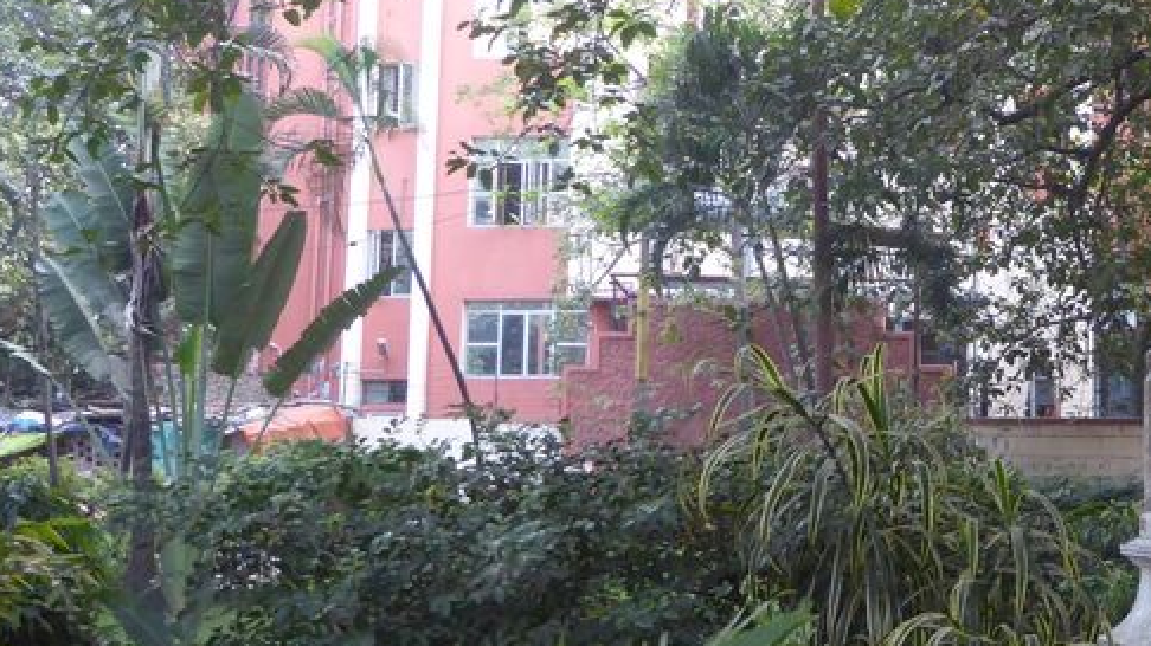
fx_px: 2136
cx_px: 883
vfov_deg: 17.1
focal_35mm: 70
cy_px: 182
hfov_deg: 29.6
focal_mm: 6.7
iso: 400
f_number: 3.7
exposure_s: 1/60
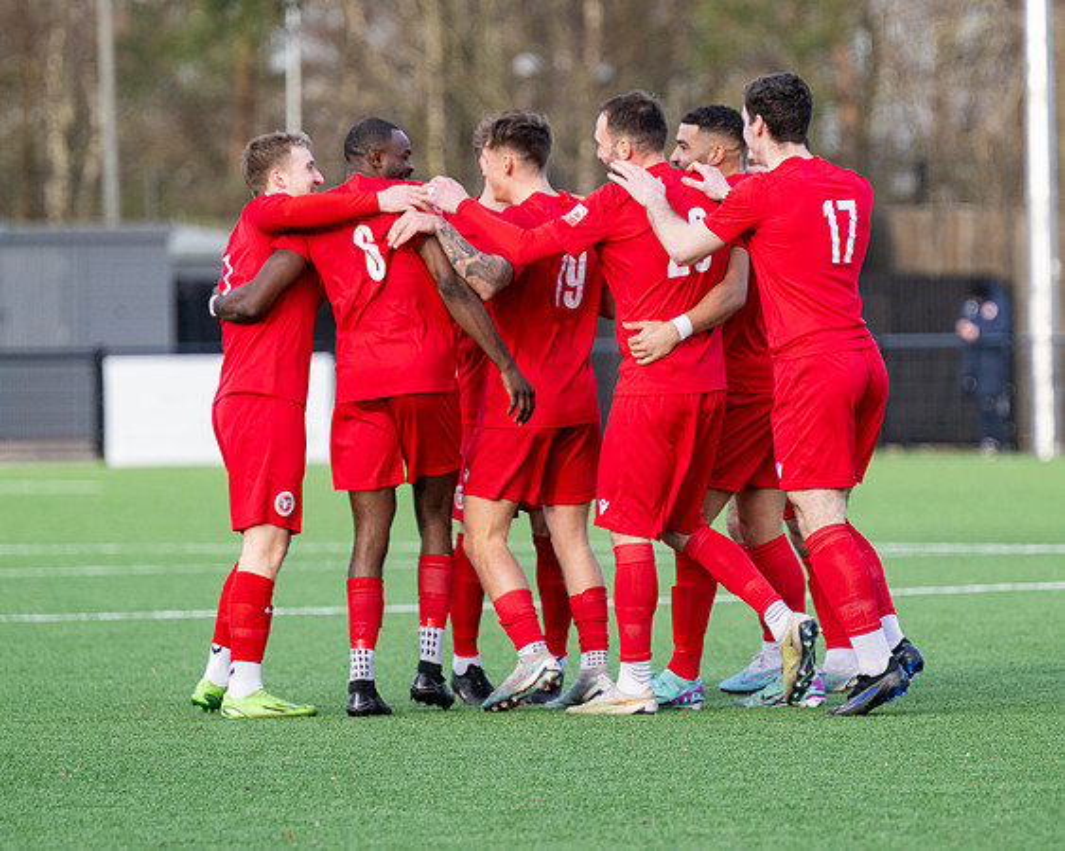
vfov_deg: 4.2
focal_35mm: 370
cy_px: 380
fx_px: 11649
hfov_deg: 5.2
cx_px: 702
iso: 400
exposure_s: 1/1000
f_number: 4
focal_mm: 230
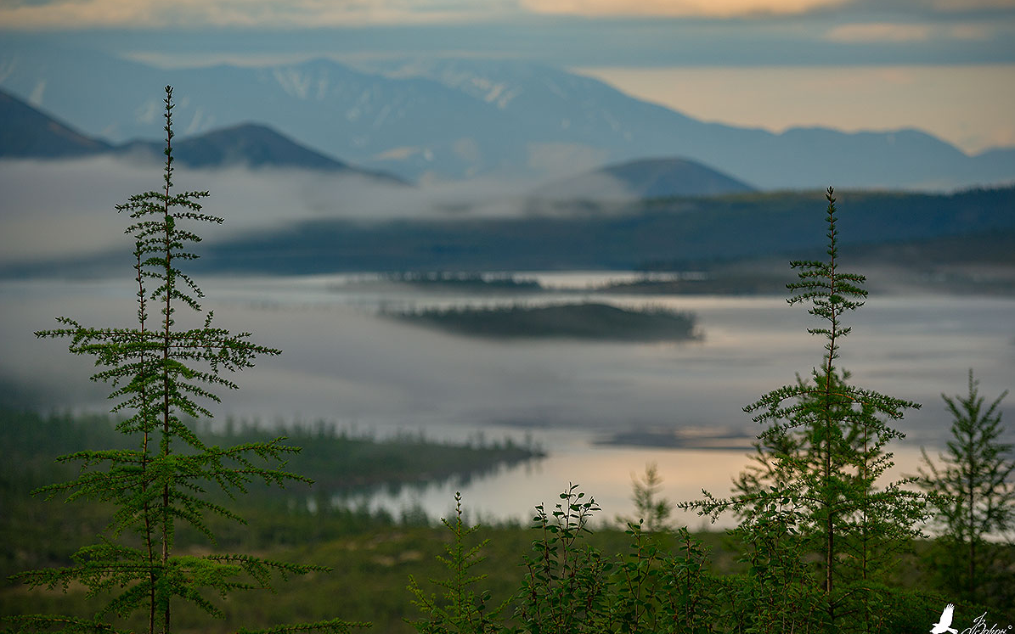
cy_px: 314
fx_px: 6224
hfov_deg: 9.3
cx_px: 509
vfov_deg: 5.8
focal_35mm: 225
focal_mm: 220
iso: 400
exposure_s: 1/400
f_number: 5.6
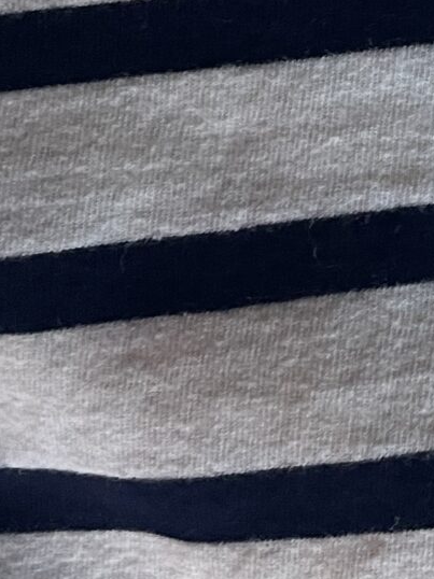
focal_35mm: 99
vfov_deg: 19.0
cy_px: -71
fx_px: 1656
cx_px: 722
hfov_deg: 13.7
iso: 160
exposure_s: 1/60
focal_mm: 4.2
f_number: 1.6
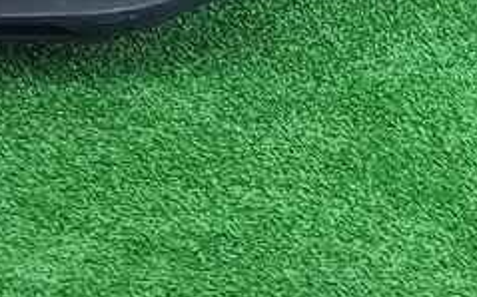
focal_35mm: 166
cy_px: -634
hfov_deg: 10.7
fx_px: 2156
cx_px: -685
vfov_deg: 7.0
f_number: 1.8
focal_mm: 5.4
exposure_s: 1/50
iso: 215
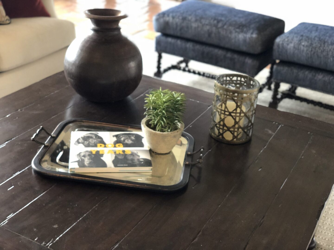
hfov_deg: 36.8
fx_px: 502
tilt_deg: -26.5
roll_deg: -3.9
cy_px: 125
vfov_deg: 28.0
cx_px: 167
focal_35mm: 52
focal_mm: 6
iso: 160
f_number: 2.4
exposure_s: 1/17
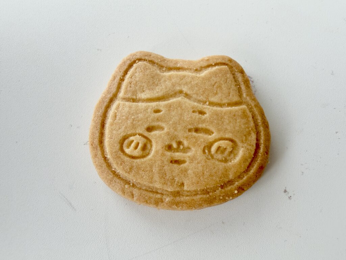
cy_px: 130
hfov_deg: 71.6
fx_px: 240
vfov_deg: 56.8
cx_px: 173
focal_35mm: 24
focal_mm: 2.22
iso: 100
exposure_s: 1/121
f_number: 2.2
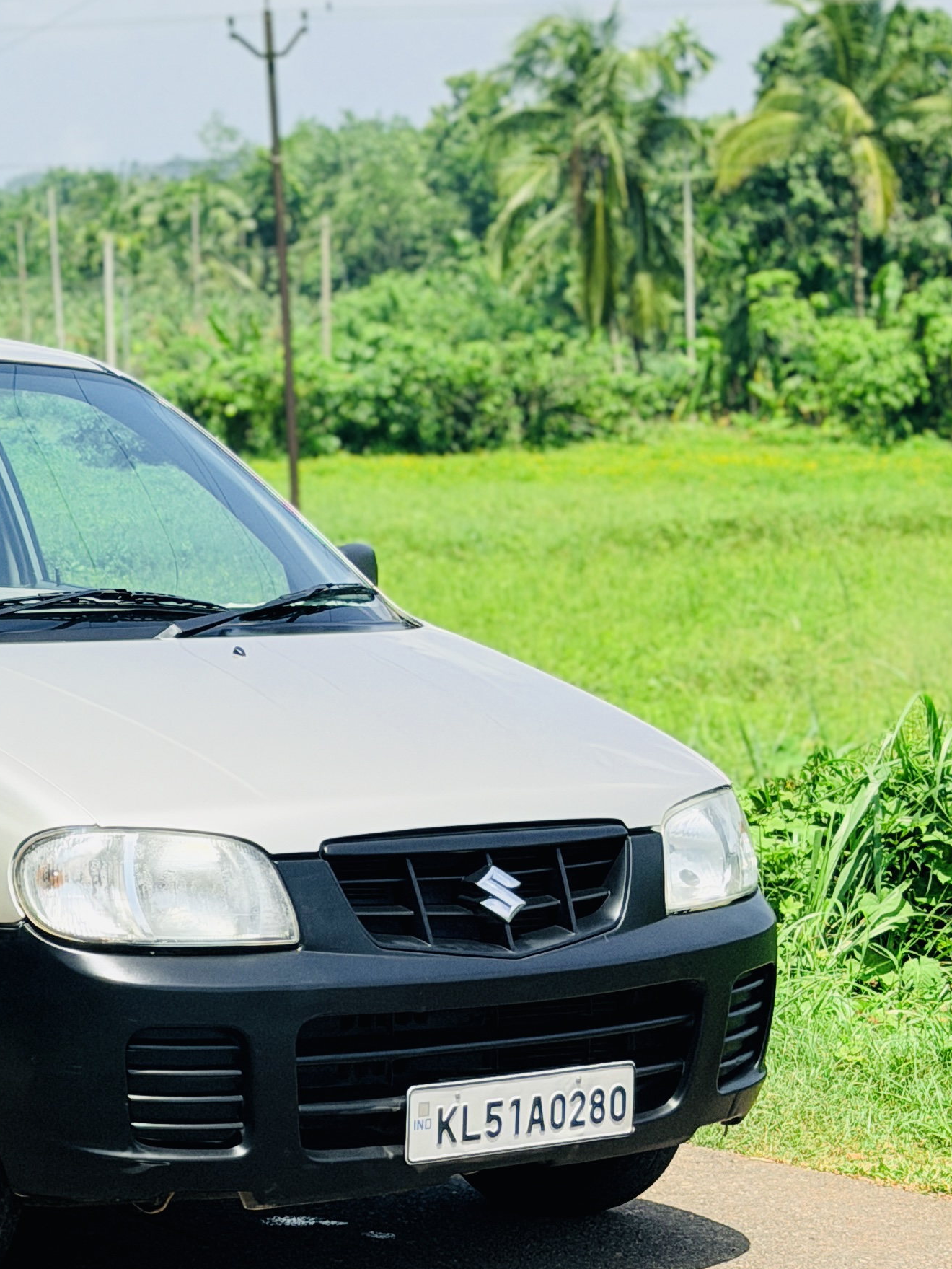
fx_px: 4032
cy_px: 576
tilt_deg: -3.2
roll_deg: +0.9
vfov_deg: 17.9
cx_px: -108
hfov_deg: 13.2
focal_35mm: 110
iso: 64
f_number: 1.78
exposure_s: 1/6536
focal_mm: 6.76
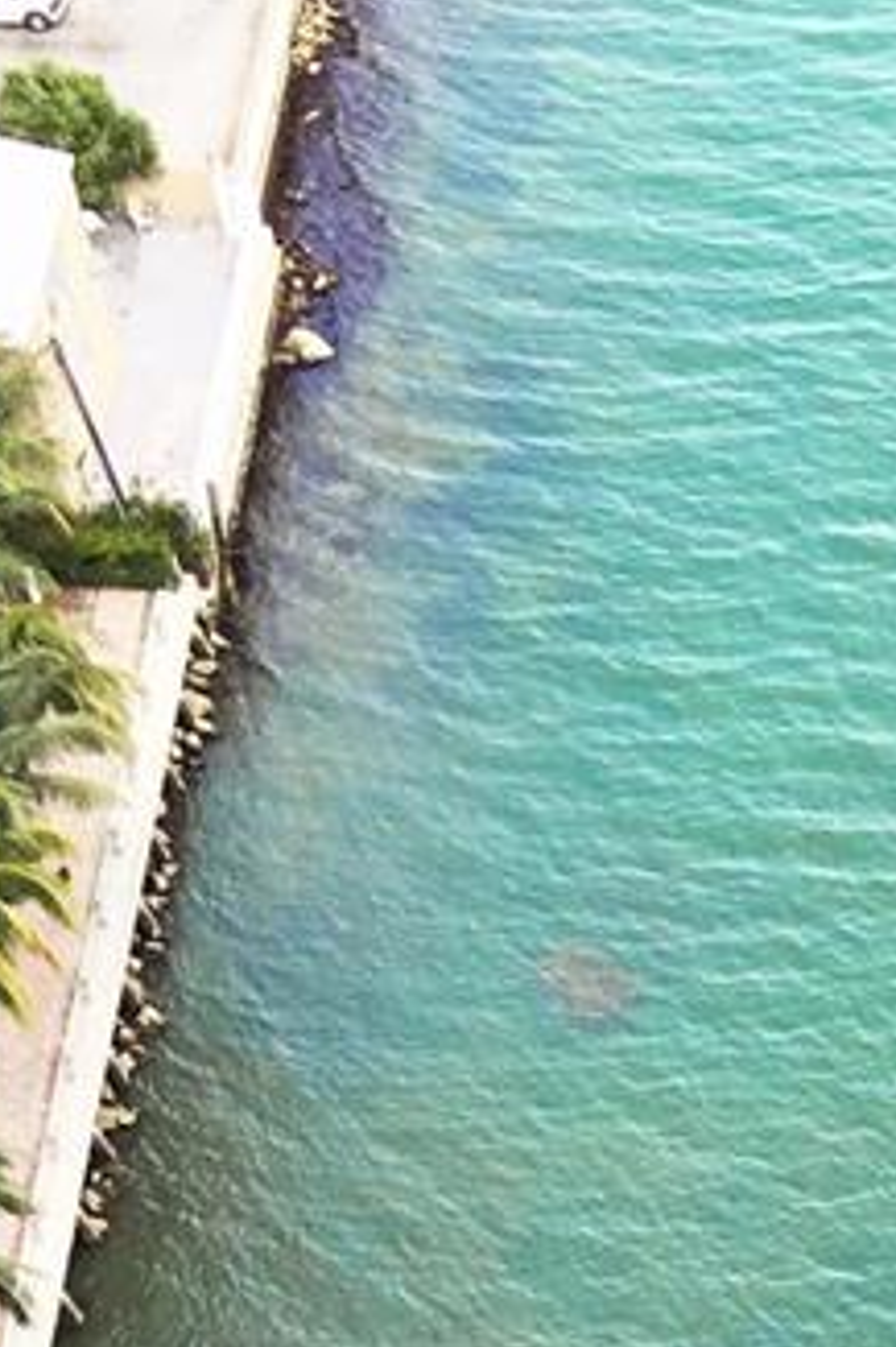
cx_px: 1536
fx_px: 4148
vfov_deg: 15.8
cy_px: 2388
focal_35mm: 111
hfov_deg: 11.5
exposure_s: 1/466
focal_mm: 4.15
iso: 25
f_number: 2.2
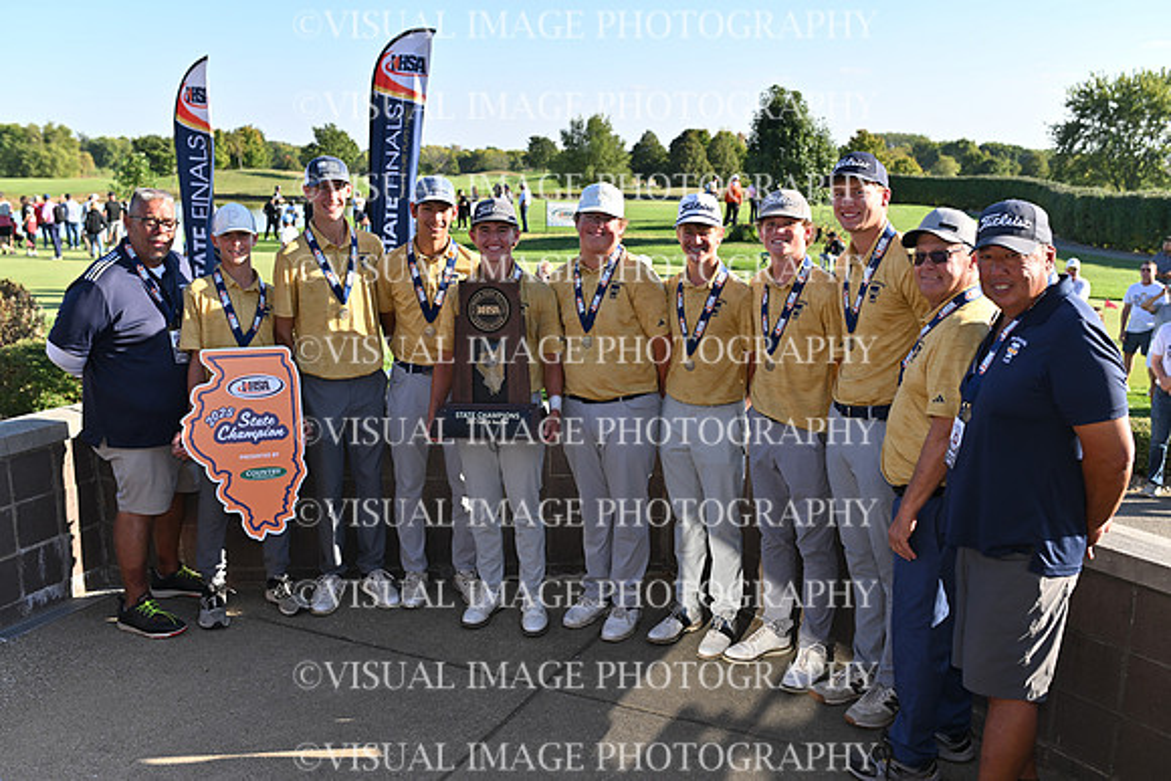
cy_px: 390
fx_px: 1139
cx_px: 586
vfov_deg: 37.9
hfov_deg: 54.4
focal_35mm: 35
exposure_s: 1/400
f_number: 4
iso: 64
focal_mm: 35
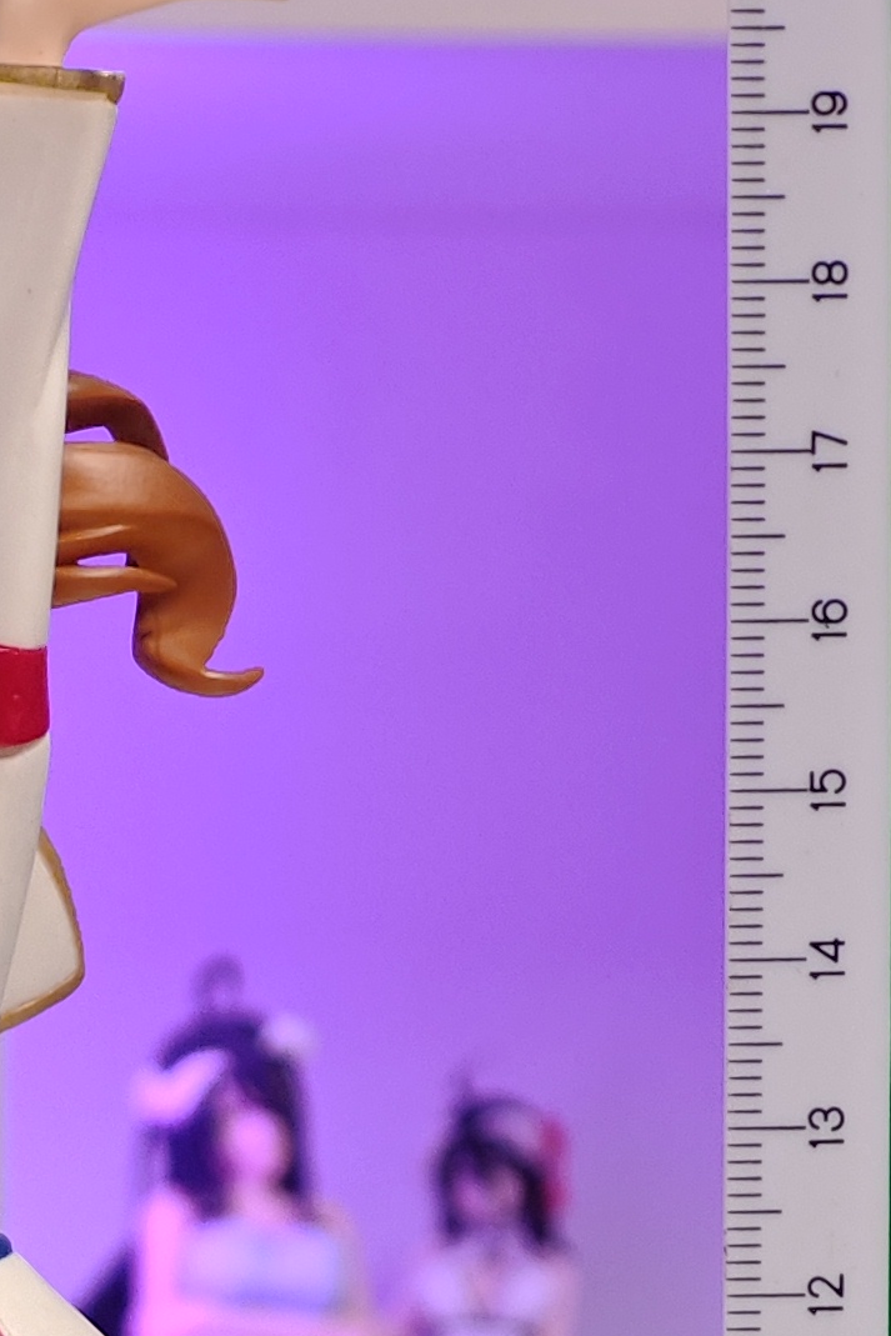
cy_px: 1813
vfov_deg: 8.0
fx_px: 9426
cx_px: -97
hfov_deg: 5.4
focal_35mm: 254
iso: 400
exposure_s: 1/17.3
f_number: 2.4
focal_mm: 7.48
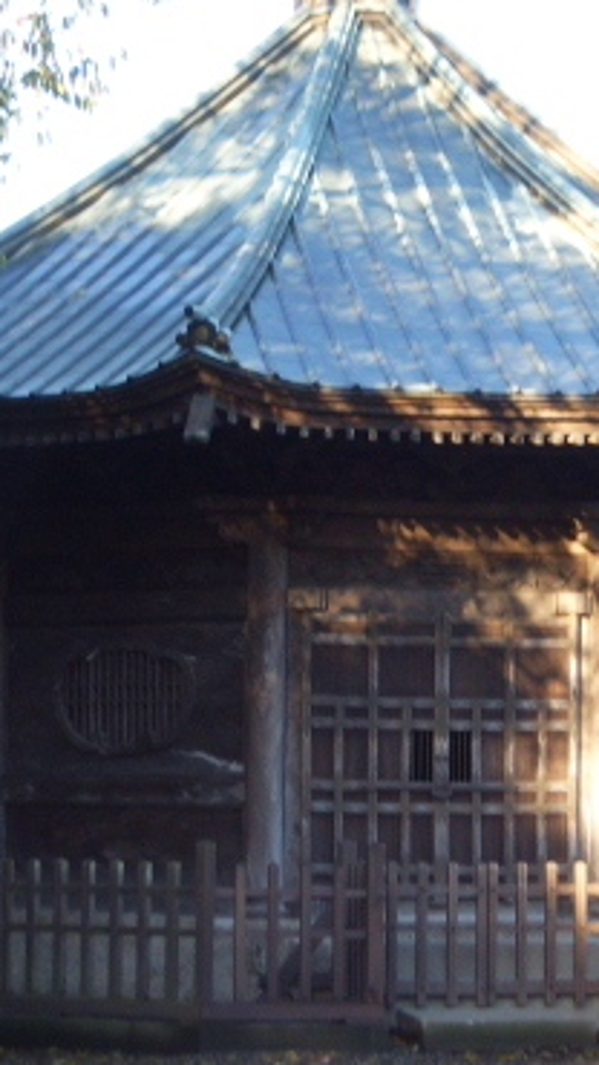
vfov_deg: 20.8
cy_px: 537
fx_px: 2910
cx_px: 420
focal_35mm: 103
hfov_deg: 11.7
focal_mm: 11.8
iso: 91
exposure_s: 1/125
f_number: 4.1
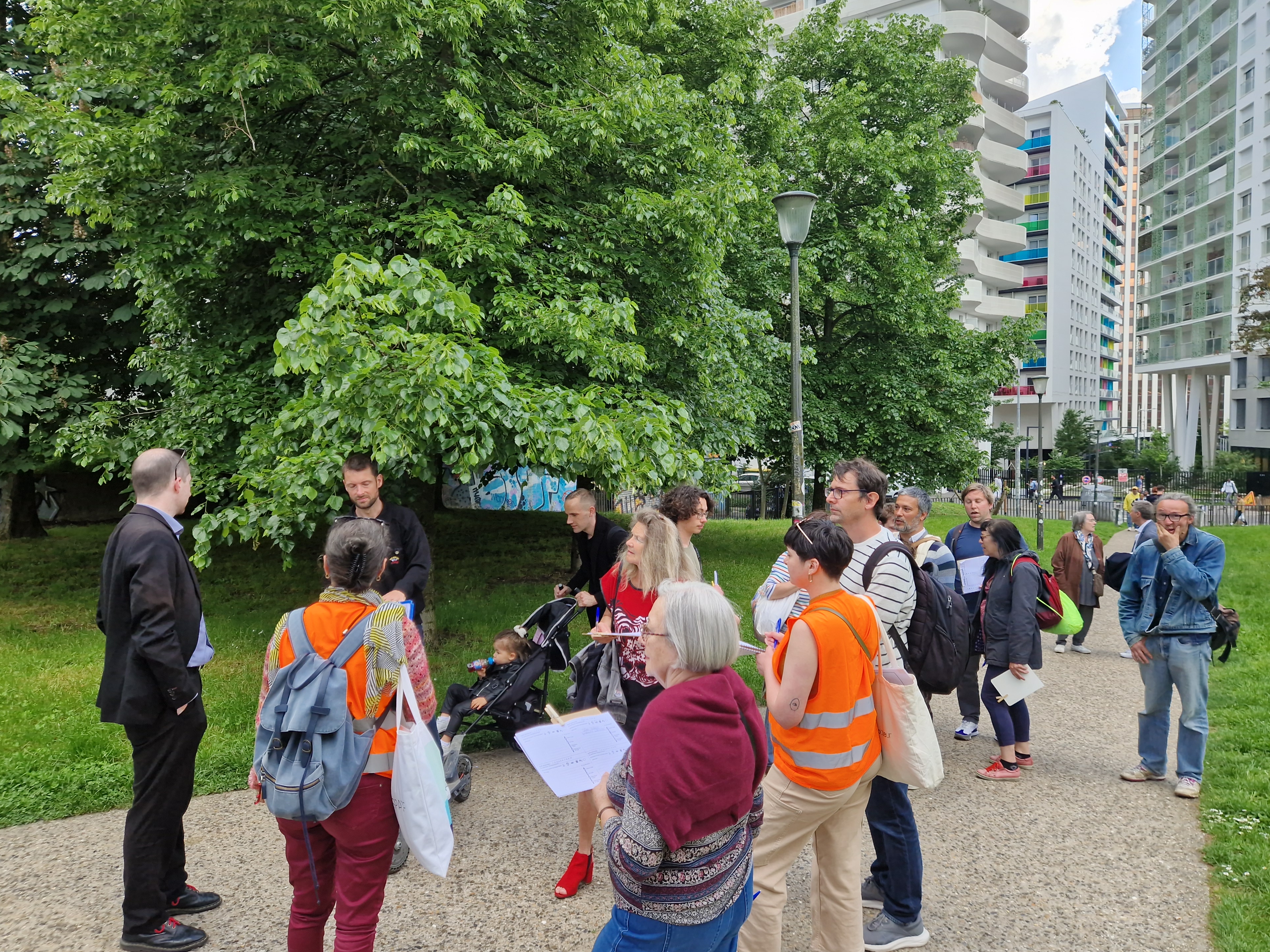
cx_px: 640
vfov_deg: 56.8
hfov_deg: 71.6
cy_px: 471
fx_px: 881
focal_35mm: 24
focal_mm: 5.4
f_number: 1.8
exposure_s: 1/303
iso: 50
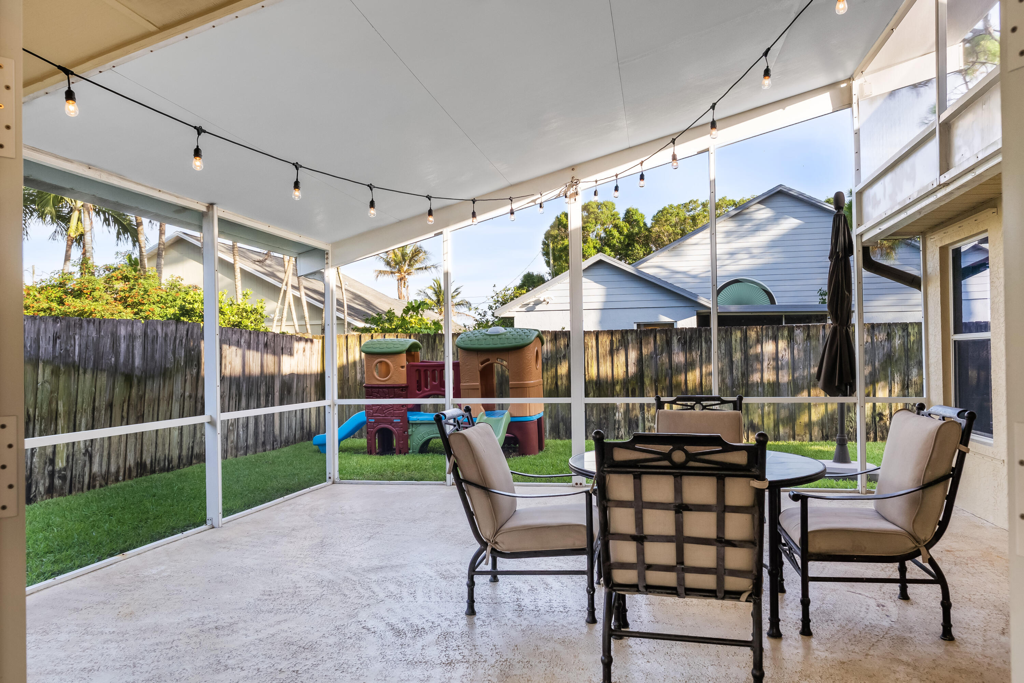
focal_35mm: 24
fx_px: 683
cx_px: 512
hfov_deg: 73.7
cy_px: 342
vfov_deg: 53.2
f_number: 5.6
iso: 250
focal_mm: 16
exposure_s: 1/250
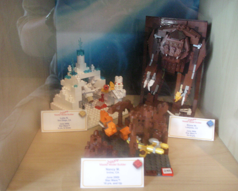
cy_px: 95
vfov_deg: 37.3
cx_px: 110
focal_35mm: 40
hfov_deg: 45.8
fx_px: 282
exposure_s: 1/60
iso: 410
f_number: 3.1
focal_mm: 6.3
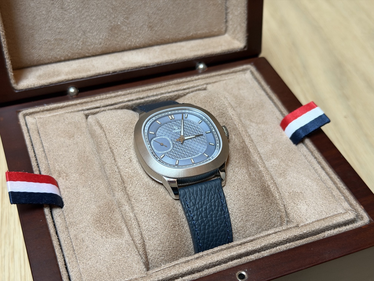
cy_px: 140
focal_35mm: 48
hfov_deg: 39.7
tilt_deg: -45.5
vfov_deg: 30.3
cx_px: 187
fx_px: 519
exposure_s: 1/50
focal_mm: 6.76
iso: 250
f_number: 1.78
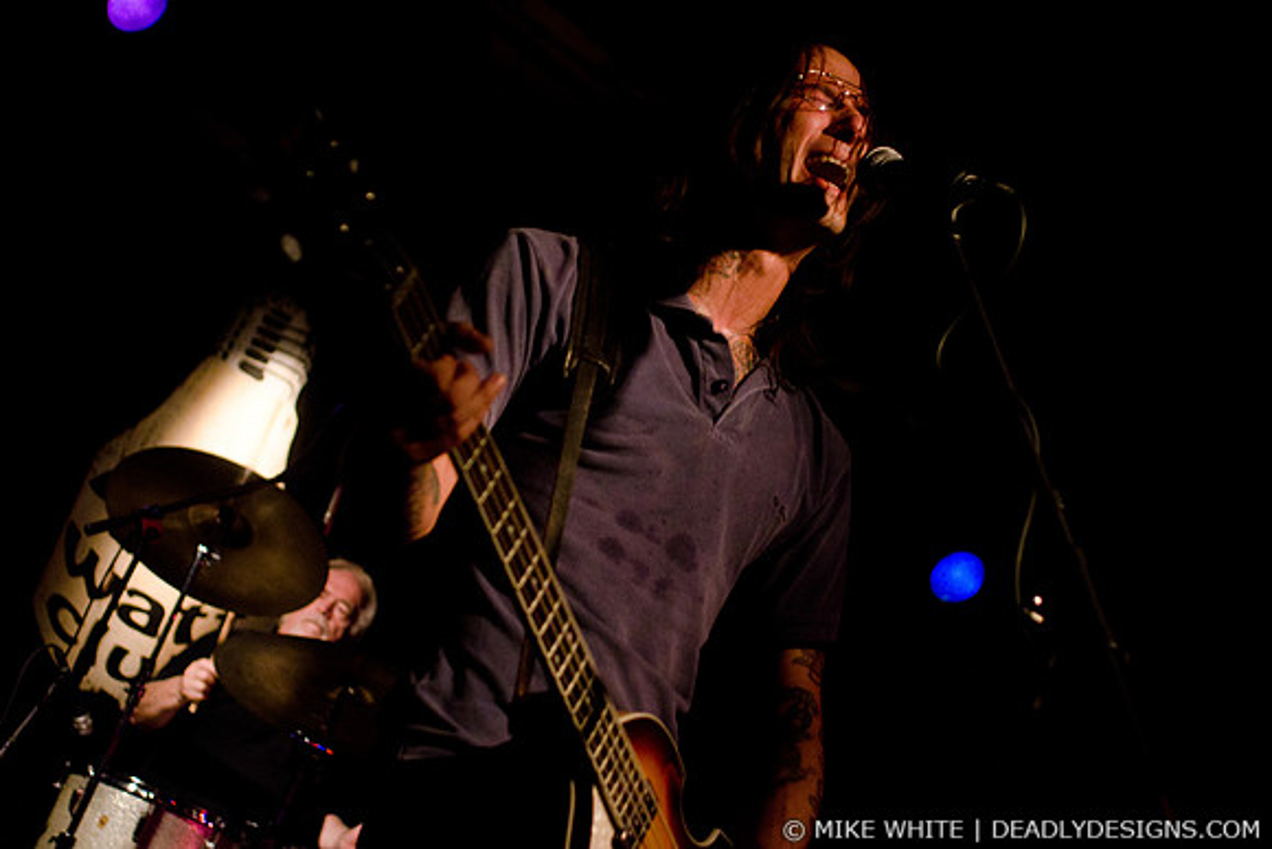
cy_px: 424
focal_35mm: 66
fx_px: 2332
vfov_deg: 20.6
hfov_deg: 30.5
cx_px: 636
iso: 1600
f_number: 2.8
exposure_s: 1/80
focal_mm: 44
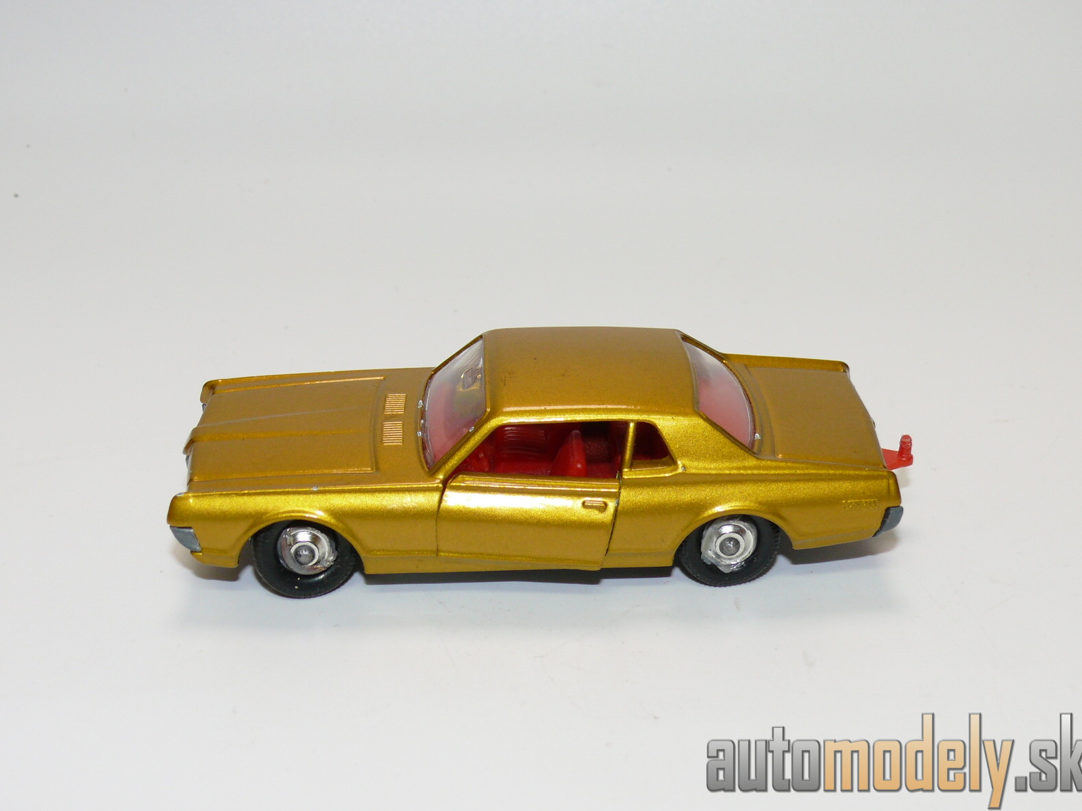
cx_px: 548
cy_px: 405
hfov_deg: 33.8
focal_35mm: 57
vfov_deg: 25.7
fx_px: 1782
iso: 100
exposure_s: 1/30
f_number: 4
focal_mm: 9.7
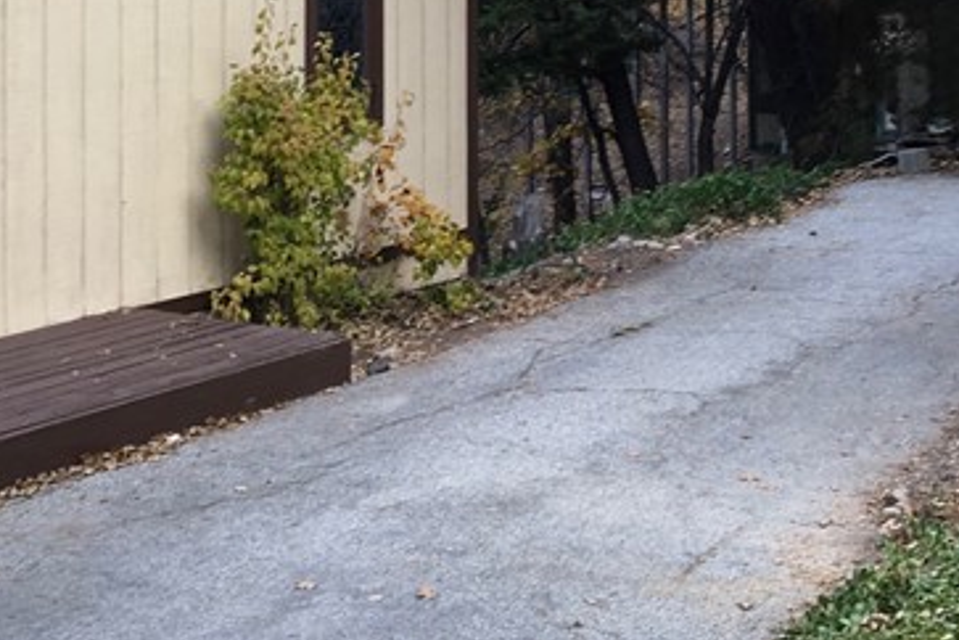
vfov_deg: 15.7
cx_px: 367
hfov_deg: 23.9
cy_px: -37
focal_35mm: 85
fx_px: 2264
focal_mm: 4.15
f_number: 2.2
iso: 25
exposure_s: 1/60
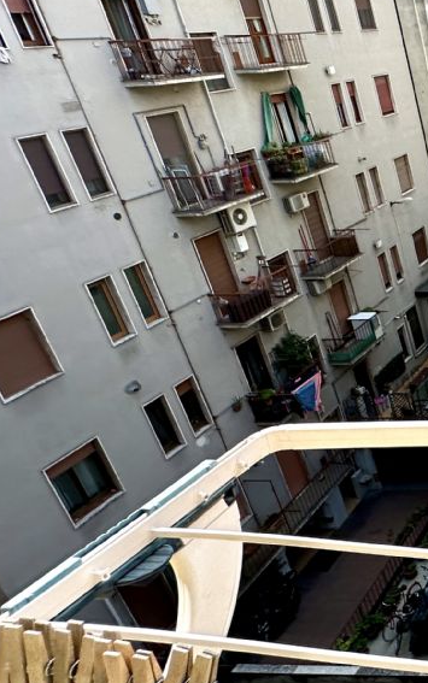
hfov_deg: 23.4
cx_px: 734
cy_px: 266
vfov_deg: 56.1
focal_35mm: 34
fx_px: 634
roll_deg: +2.5
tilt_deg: -22.8
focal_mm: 2.22
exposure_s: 1/647
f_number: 2.2
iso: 40
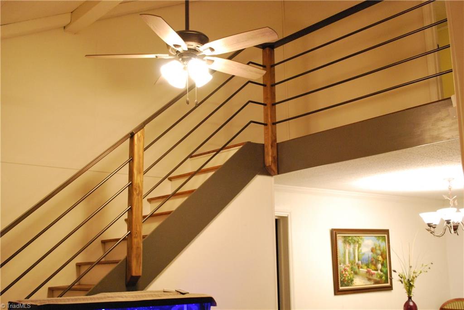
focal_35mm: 45
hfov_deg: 43.6
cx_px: 232
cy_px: 155
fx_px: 580
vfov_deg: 29.9
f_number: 4.8
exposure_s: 1/20
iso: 1600
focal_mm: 30
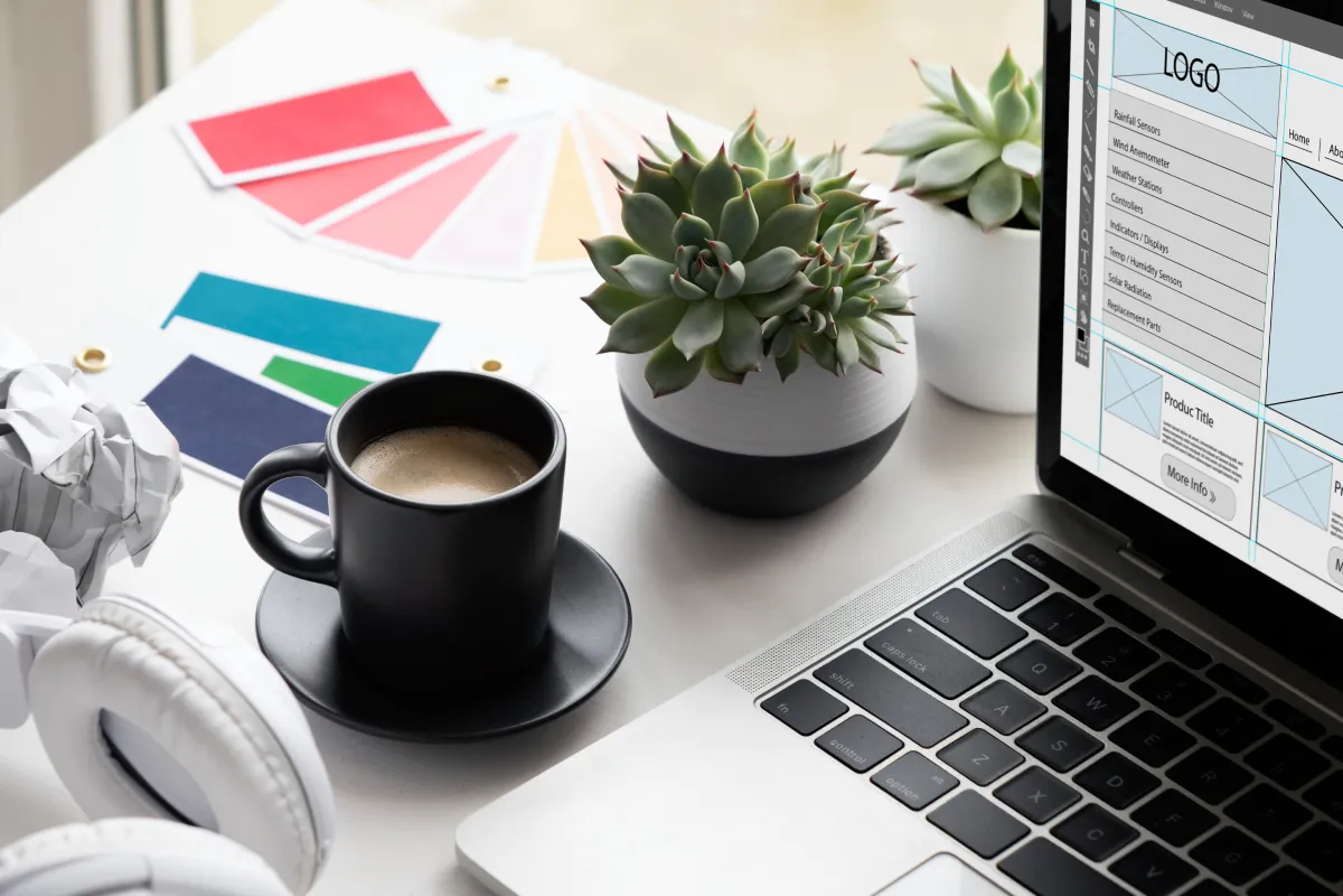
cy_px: 448
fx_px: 4476
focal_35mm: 120
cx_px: 672
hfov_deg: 17.1
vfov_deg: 11.4
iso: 400
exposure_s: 1/100
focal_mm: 80
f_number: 5
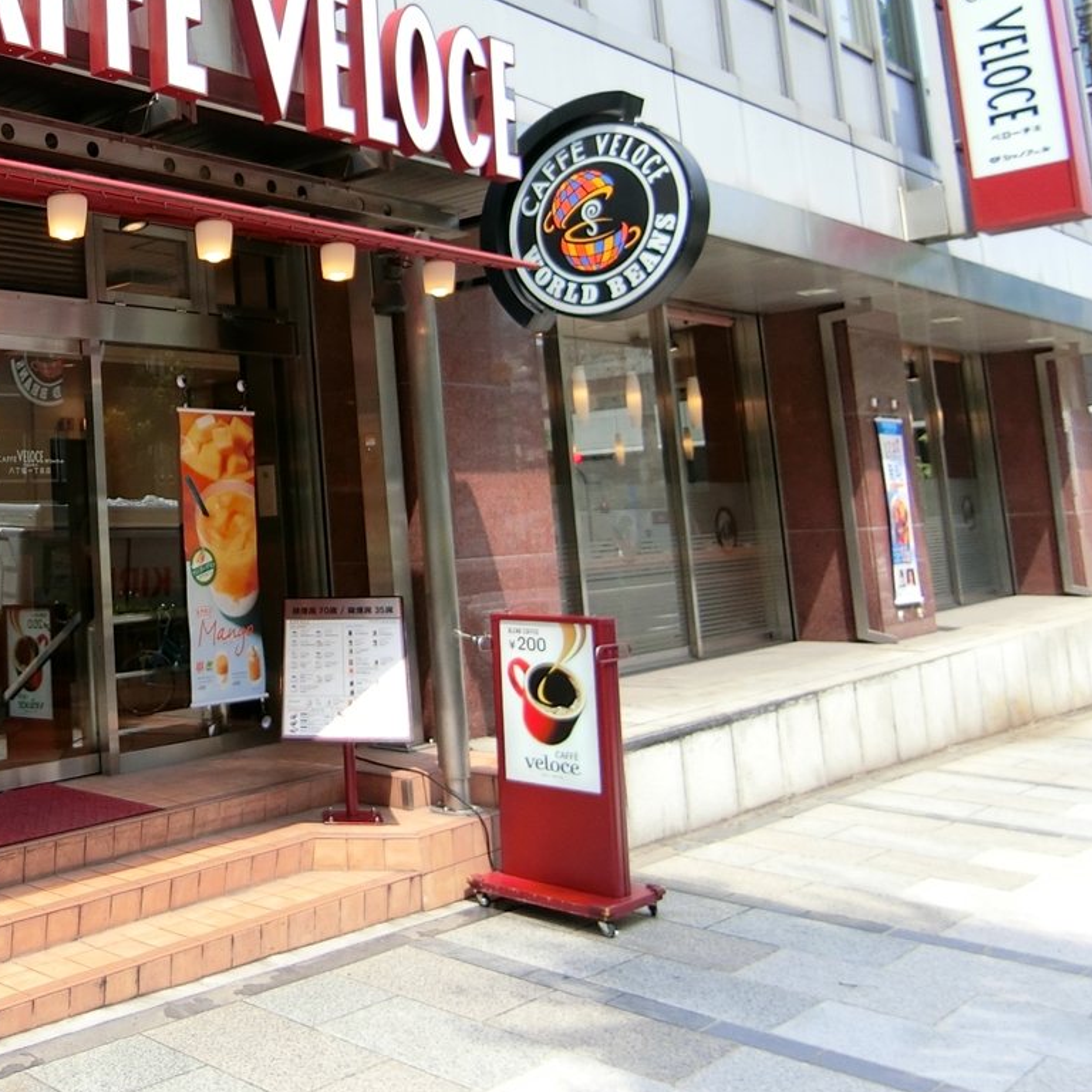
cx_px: 27
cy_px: 384
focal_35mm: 35
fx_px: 1249
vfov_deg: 46.6
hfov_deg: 41.7
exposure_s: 1/400
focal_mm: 4.06
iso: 80
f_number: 2.7
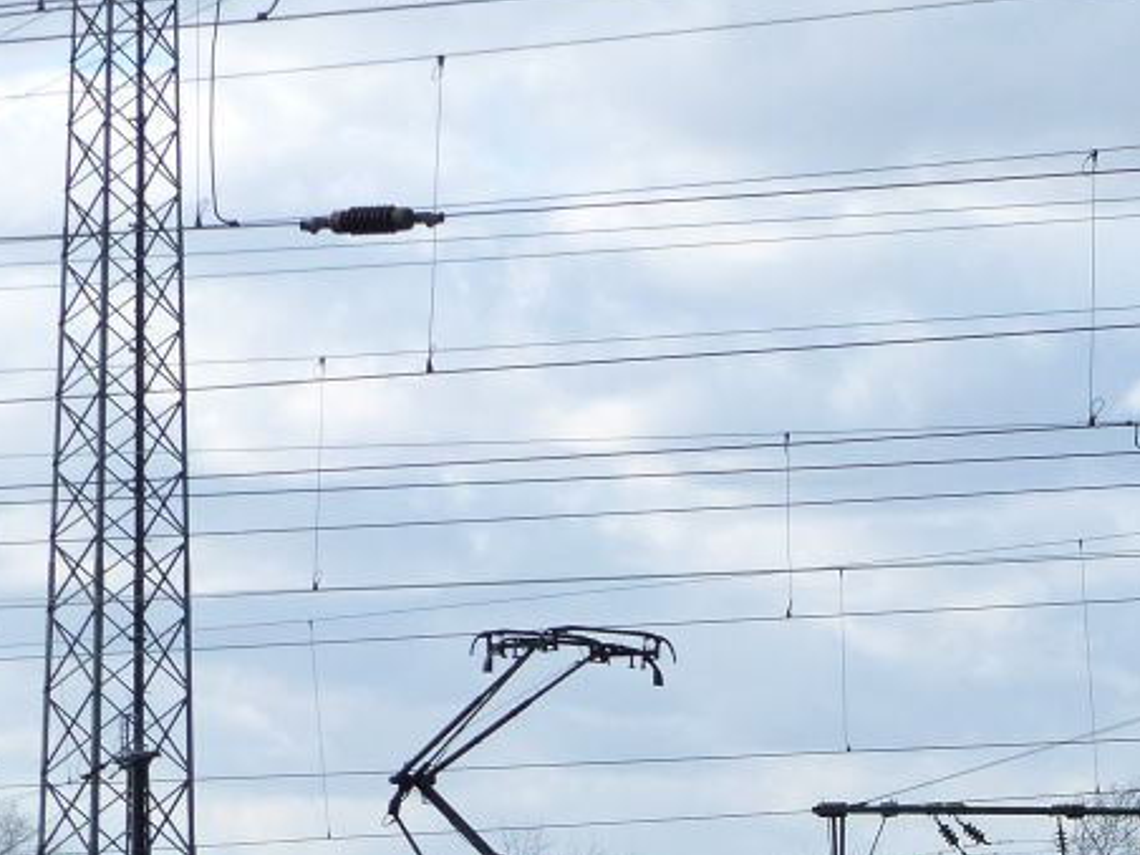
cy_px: 958
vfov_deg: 5.2
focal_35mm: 284
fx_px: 9353
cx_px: 1256
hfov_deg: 6.9
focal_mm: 19.2
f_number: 4
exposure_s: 1/640
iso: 160
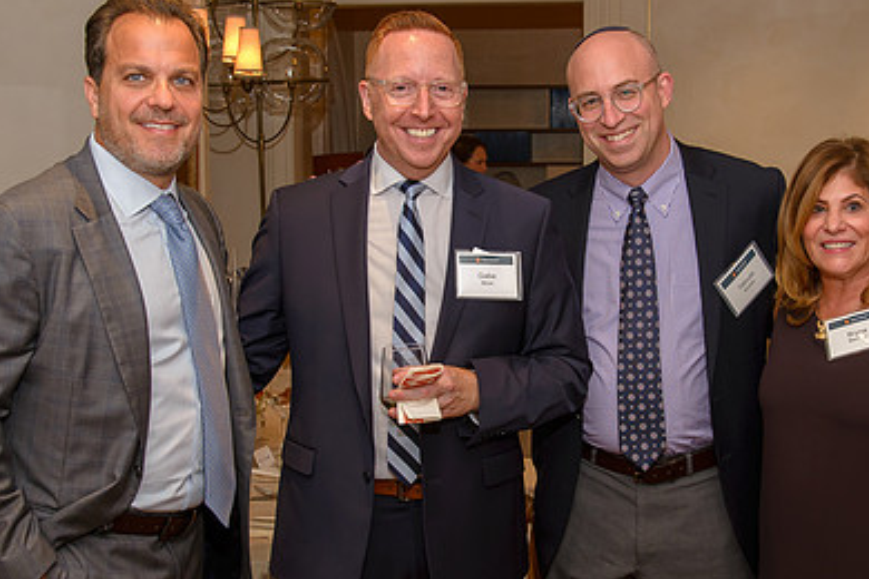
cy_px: 333
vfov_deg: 20.9
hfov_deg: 30.9
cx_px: 507
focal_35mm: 65
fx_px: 1569
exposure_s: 1/50
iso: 800
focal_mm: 38
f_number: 5.6
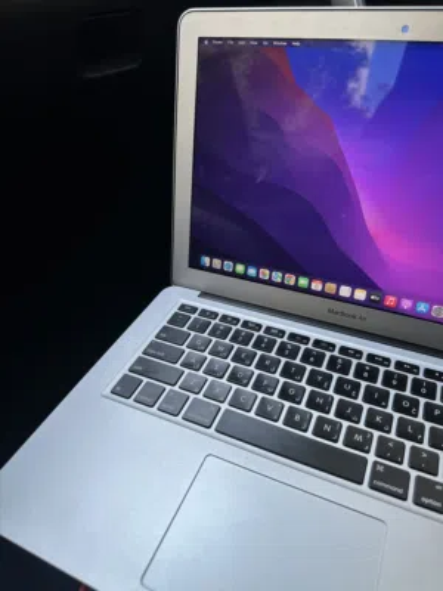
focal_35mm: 24
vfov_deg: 71.6
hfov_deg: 56.8
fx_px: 410
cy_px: 296
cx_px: 222
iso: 64
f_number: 1.78
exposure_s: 1/135
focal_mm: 6.86
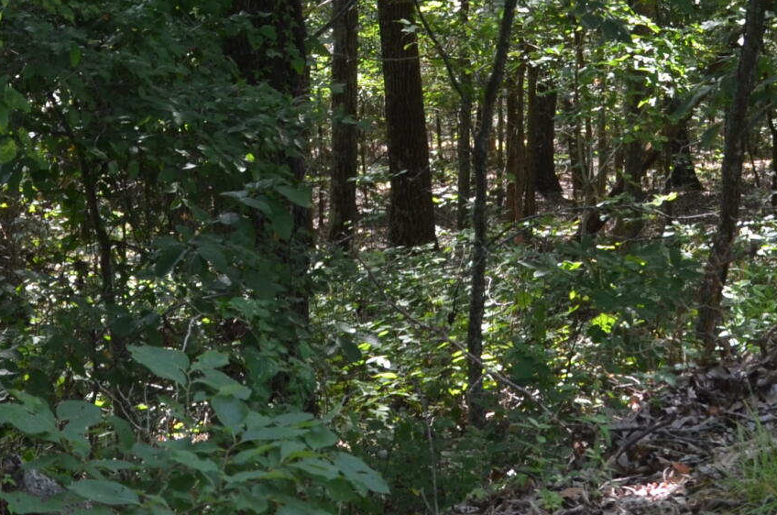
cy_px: -224
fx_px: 2973
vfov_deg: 9.6
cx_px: 535
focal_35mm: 138
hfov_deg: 14.9
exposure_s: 1/125
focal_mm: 26
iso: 280
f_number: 5.6
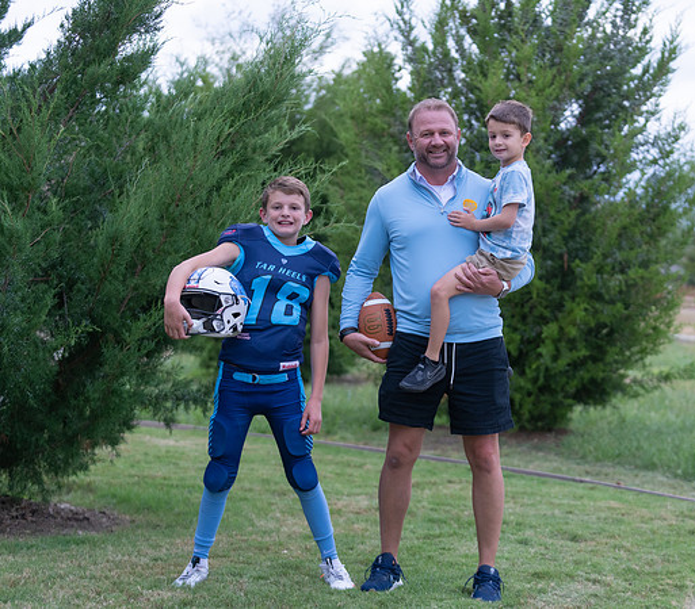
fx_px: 1818
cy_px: 298
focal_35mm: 85
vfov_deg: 19.0
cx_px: 400
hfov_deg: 21.6
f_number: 2.8
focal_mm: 70
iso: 500
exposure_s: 1/320
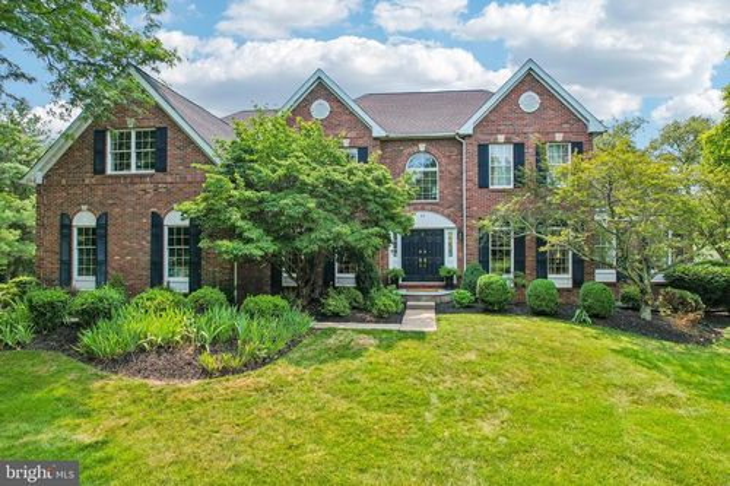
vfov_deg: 57.2
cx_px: 365
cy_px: 243
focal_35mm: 22
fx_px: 446
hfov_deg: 78.6
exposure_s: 1/640
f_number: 2.8
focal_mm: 8.4
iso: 100
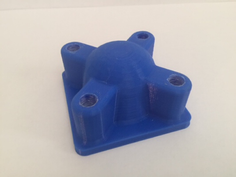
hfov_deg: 61.6
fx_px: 198
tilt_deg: -43.3
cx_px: 118
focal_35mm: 29
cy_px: 88
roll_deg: -0.1
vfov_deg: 48.2
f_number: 2.2
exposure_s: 1/4
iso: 100
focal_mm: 4.15
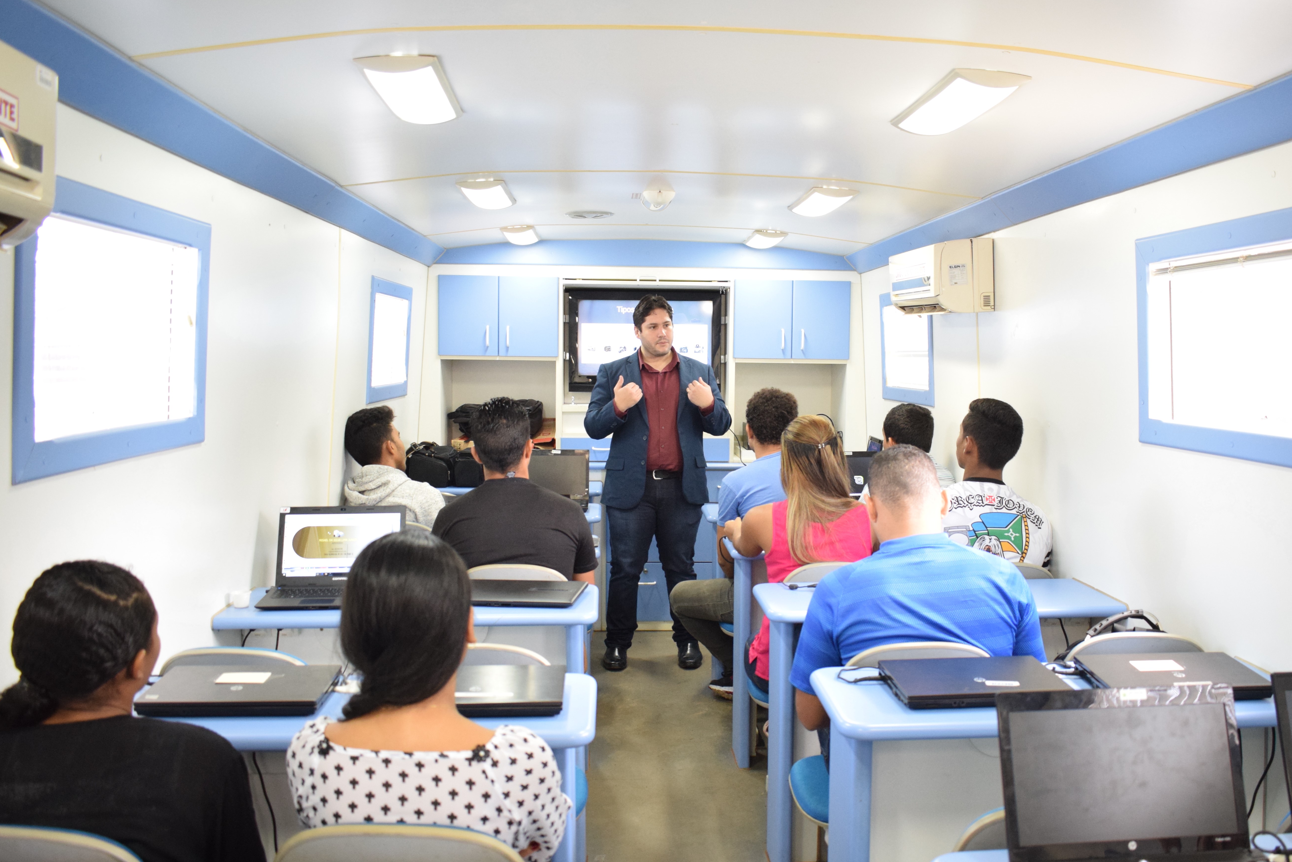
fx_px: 1184
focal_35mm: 33
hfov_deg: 57.2
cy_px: 471
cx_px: 693
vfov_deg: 39.9
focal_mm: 20
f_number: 4
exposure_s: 1/50
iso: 1600
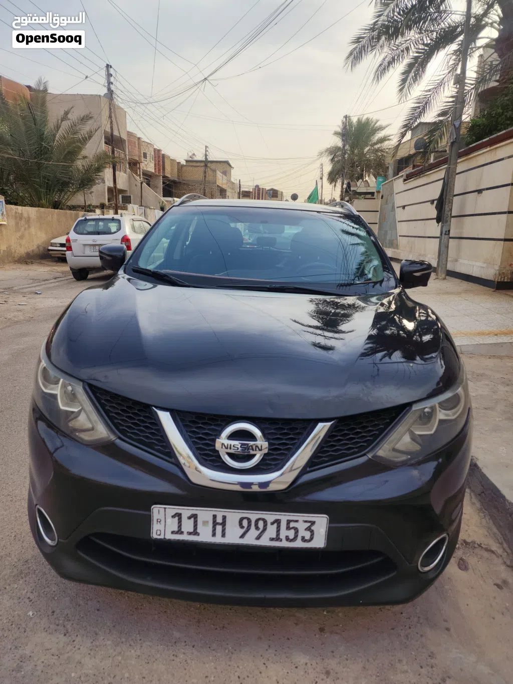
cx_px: 256
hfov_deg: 58.9
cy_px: 342
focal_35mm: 23
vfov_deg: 73.9
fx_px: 454
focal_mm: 6.4
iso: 12
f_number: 1.8
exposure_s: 1/539
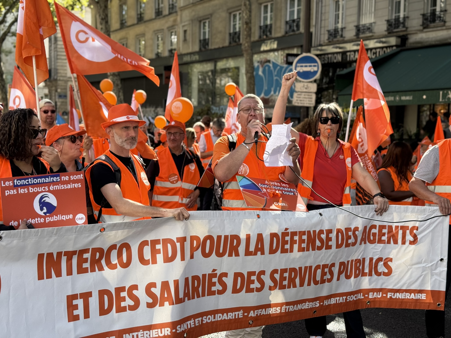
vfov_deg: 30.3
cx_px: 226
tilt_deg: -5.6
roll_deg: -1.3
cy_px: 169
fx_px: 625
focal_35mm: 48
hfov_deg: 39.7
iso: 64
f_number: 1.78
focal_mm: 6.76
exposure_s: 1/747
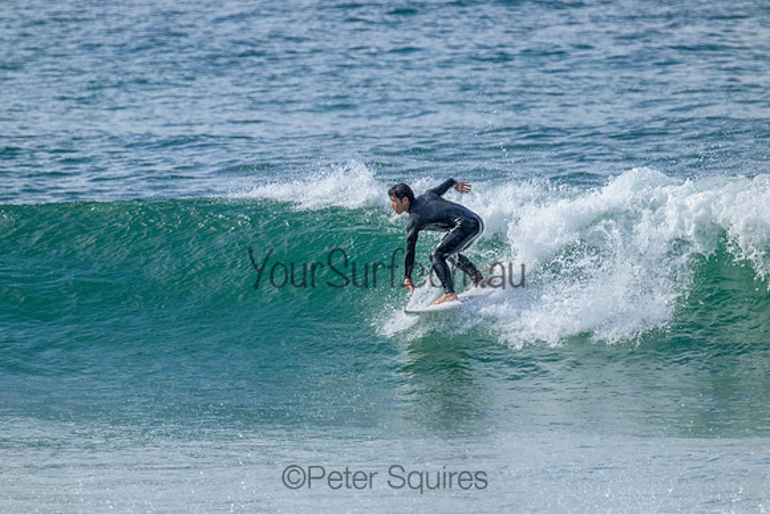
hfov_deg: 2.6
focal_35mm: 800
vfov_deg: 1.7
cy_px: 257
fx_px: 17114
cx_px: 385
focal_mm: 800
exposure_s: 1/1600
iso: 2200
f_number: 11
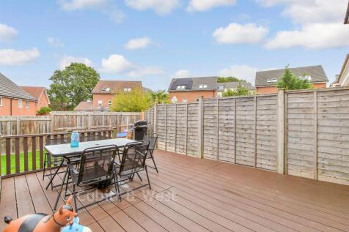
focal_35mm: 15
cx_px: 174
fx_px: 145
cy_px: 116
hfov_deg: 100.4
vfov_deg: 77.3
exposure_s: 1/160
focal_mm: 10
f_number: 8
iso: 160
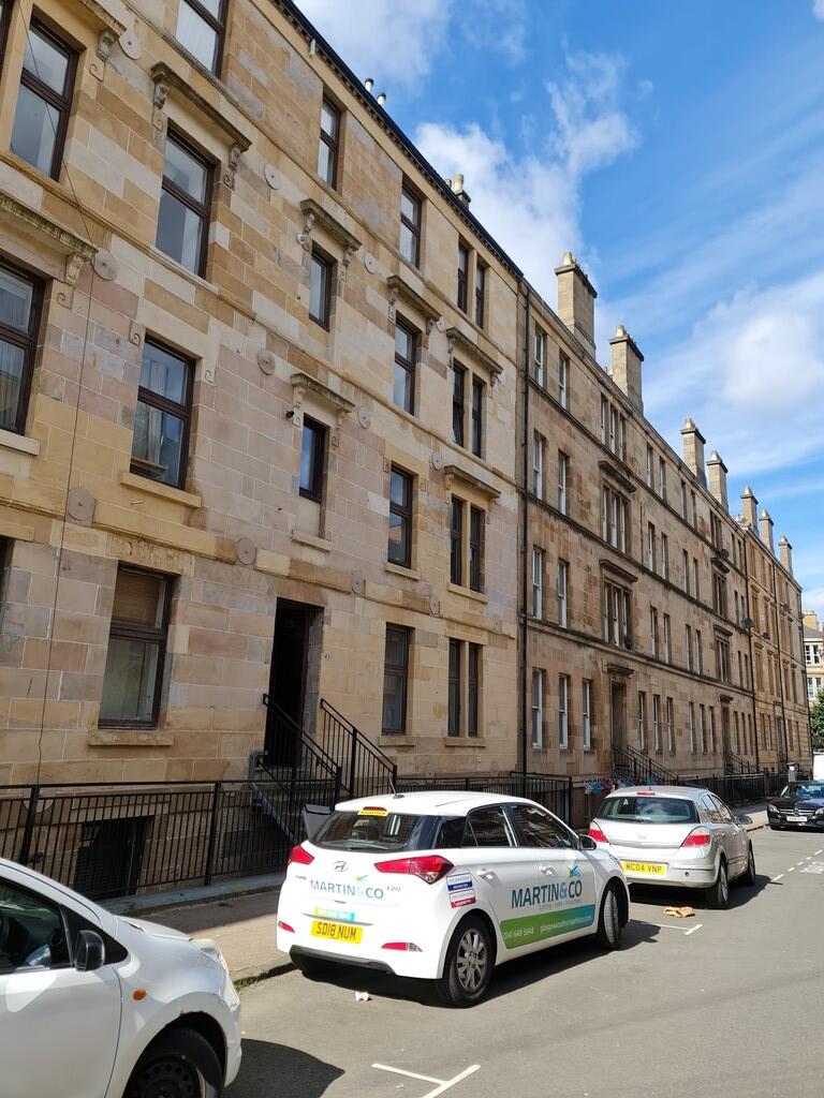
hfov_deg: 54.9
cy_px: 549
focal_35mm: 25
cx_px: 412
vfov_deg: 69.4
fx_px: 793
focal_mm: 7
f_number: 1.8
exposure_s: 1/673
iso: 50
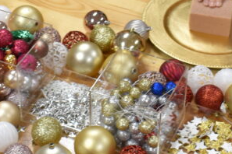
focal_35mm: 109
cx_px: 160
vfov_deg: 12.6
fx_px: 702
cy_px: 64
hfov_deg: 18.7
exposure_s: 1/60
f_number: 4
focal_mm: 18
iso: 500
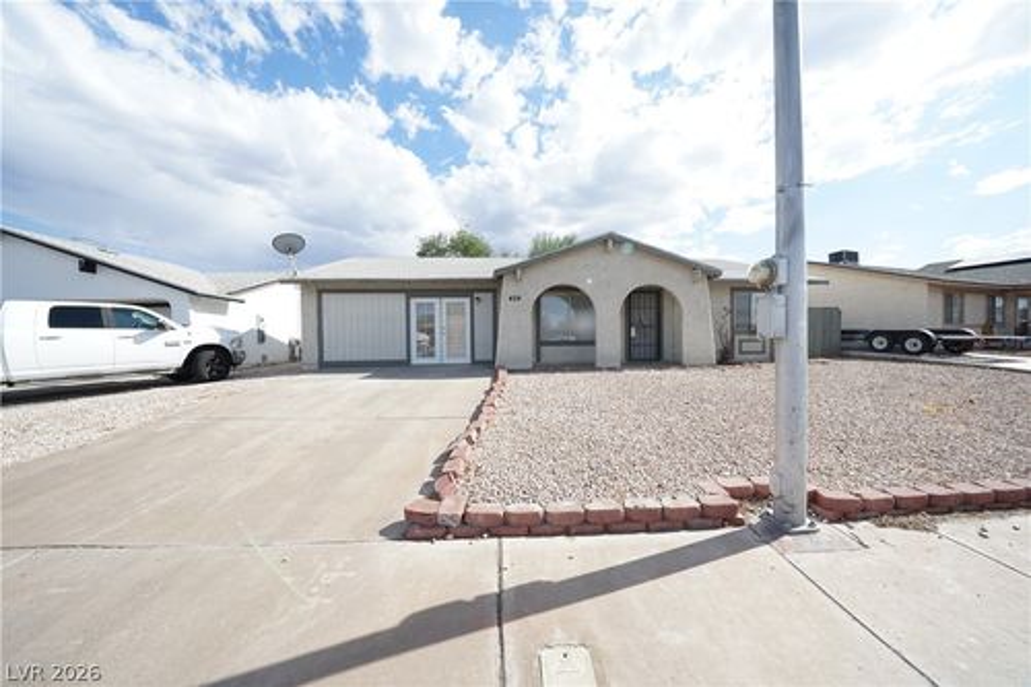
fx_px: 344
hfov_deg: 112.6
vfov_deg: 90.0
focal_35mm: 12
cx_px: 516
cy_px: 344
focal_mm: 12
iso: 160
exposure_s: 1/125
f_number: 10
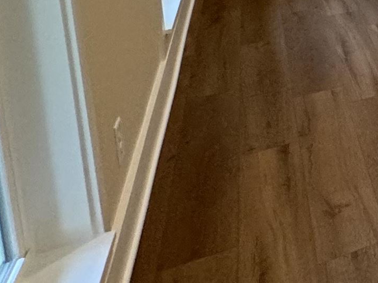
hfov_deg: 19.1
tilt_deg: -8.8
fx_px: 655
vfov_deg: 20.9
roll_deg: -1.1
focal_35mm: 60
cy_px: -138
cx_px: 756
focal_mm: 2.22
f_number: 2.2
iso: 200
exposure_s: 1/120
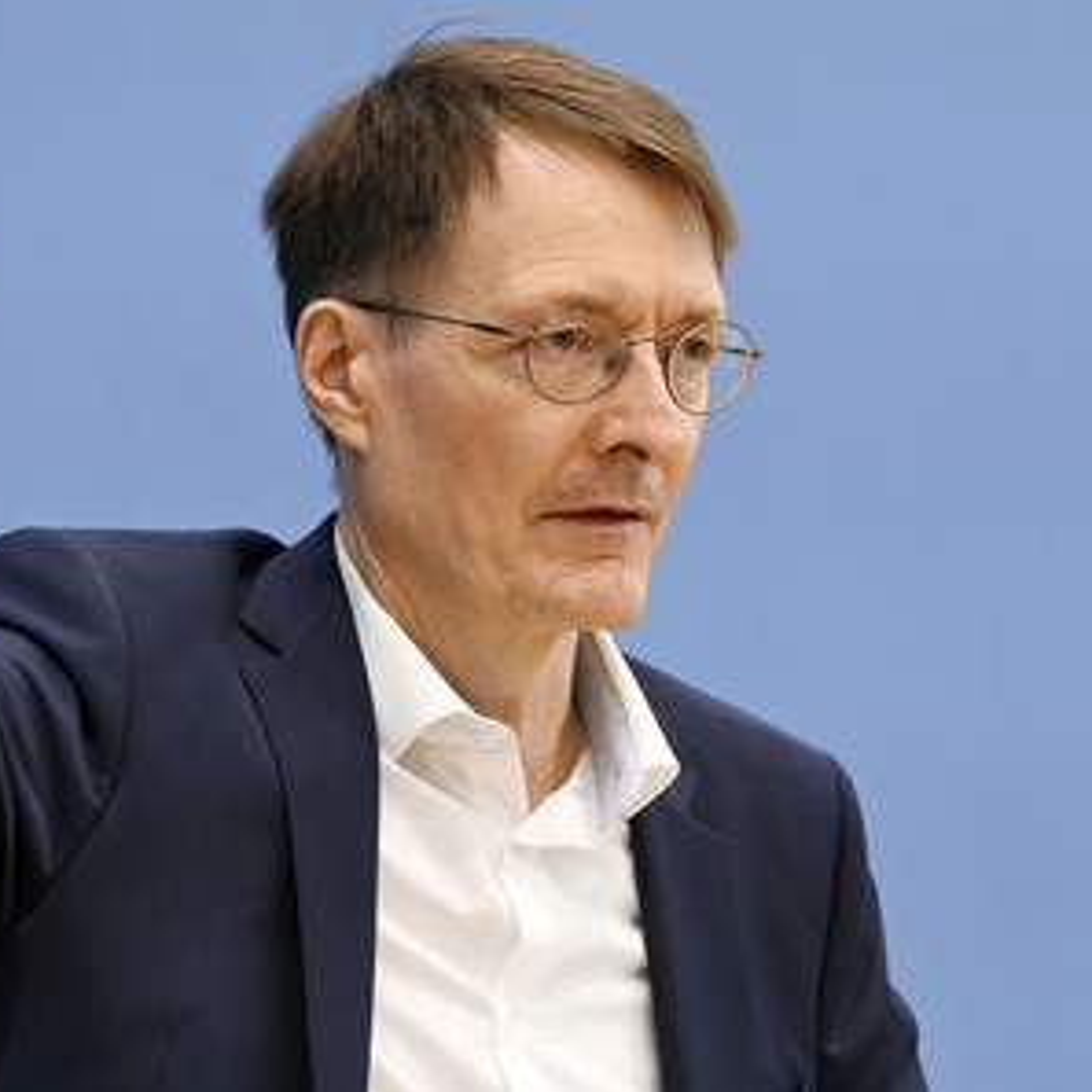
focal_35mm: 258
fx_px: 9208
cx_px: 421
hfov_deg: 6.8
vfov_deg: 6.8
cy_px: 548
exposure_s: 1/640
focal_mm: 200
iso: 5000
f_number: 6.3
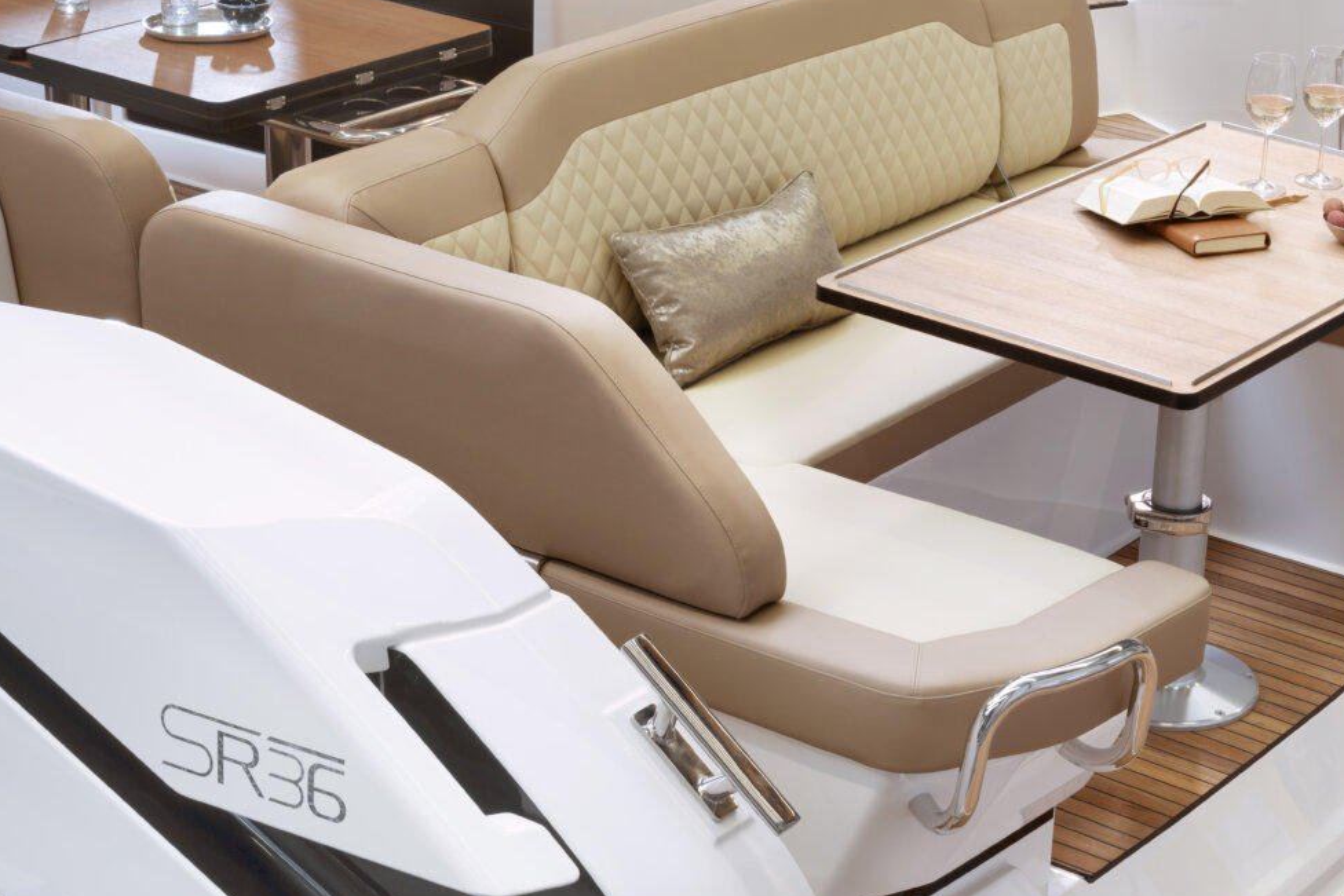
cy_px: 380
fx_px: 2912
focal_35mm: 78
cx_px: 1001
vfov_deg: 17.5
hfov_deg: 25.7
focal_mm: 47
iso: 100
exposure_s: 1
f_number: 14
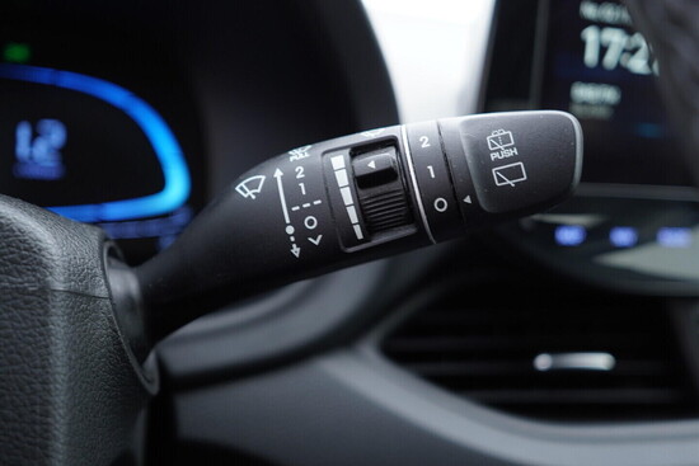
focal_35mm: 36
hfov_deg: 53.1
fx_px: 699
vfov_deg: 36.9
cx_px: 350
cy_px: 233
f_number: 2.8
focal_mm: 24
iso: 320
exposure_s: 1/40
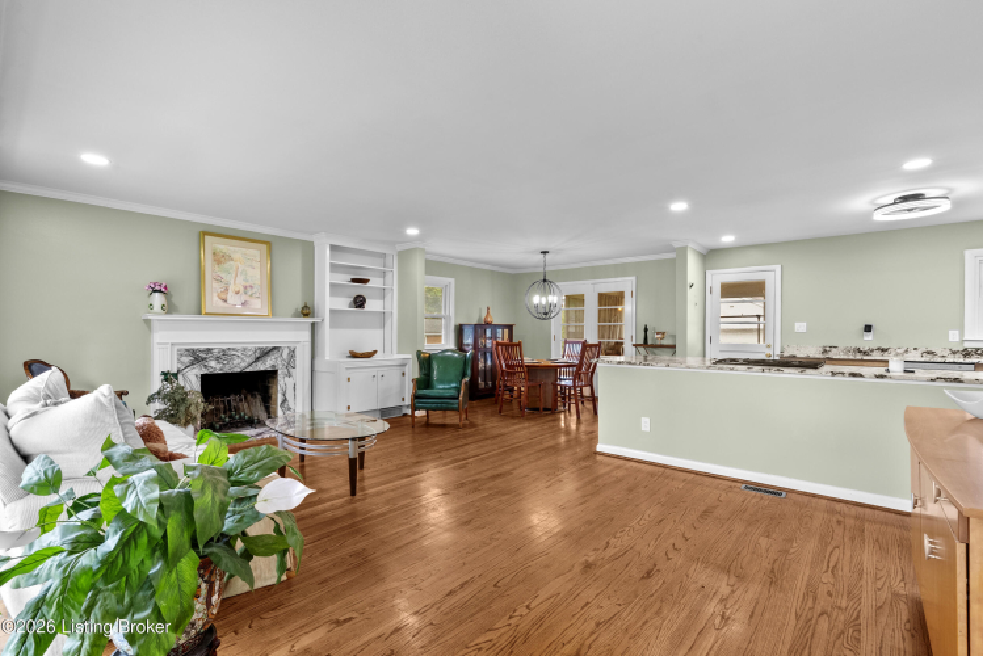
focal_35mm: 16
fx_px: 437
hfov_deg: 96.7
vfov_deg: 73.8
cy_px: 328
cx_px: 492
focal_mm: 16
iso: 400
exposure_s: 1/2
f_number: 11
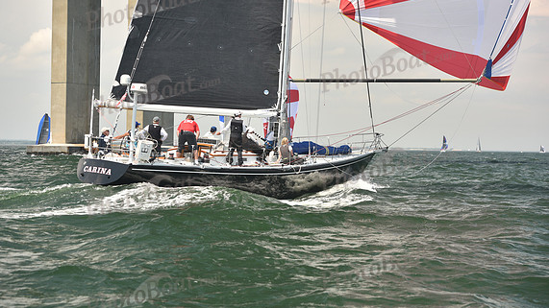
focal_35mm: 83
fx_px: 1208
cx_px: 271
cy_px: 131
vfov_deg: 14.6
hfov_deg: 25.6
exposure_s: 1/640
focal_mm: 78
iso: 250
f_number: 5
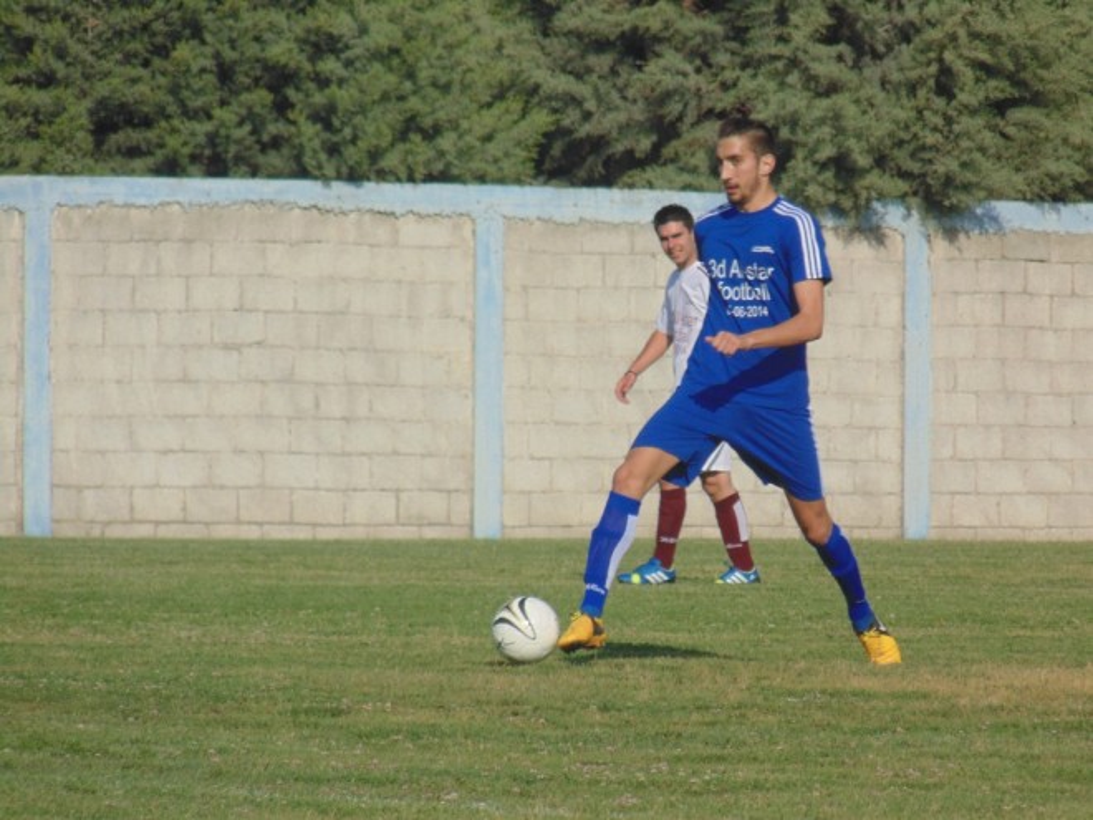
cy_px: 410
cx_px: 546
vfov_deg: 2.6
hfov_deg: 3.4
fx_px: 18313
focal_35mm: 580
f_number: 5.9
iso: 80
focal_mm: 104
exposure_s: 1/800
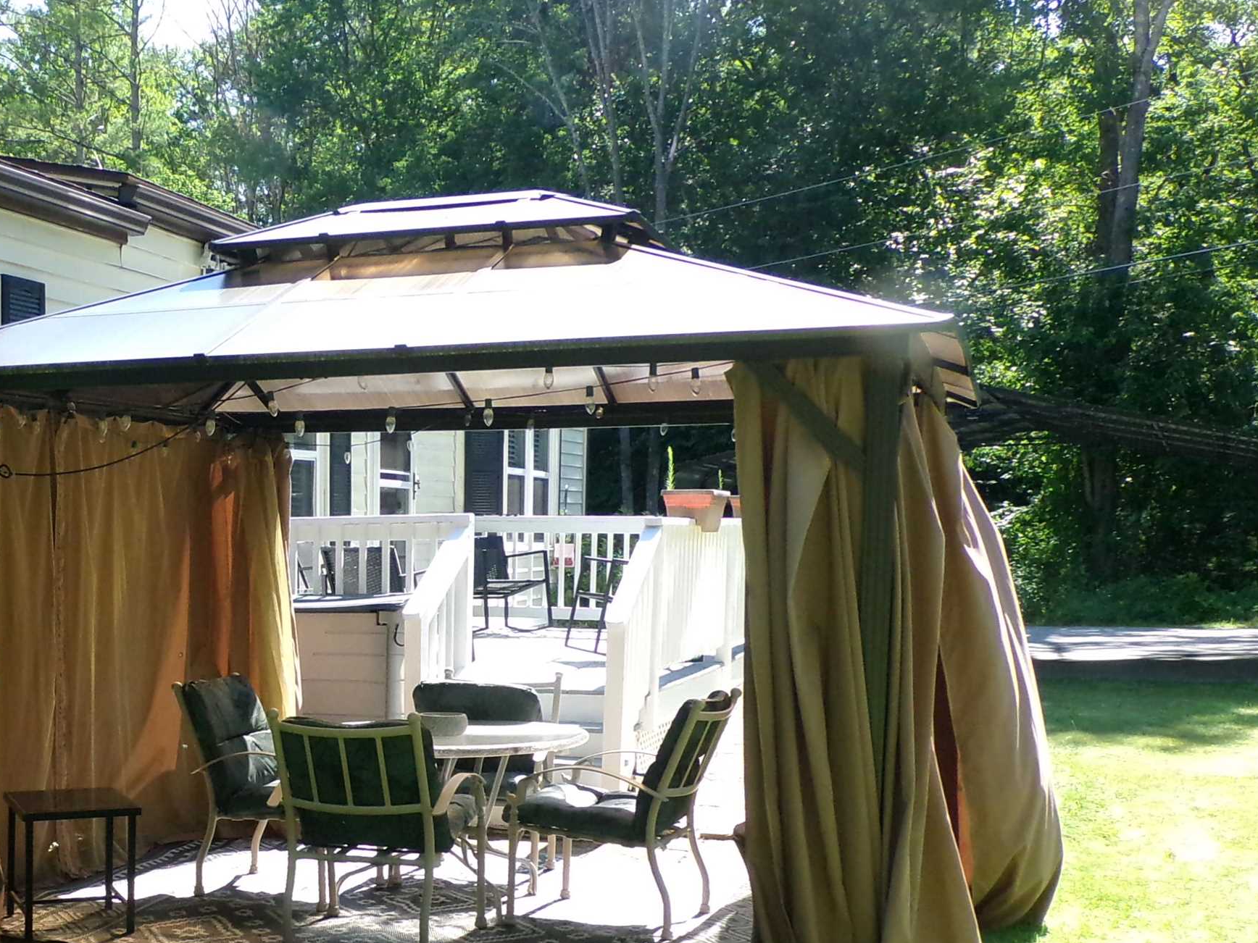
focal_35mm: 46
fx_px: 1672
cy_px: 695
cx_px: 177
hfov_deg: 38.9
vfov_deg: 31.0
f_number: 7.52
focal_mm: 4.7
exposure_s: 1/120
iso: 200
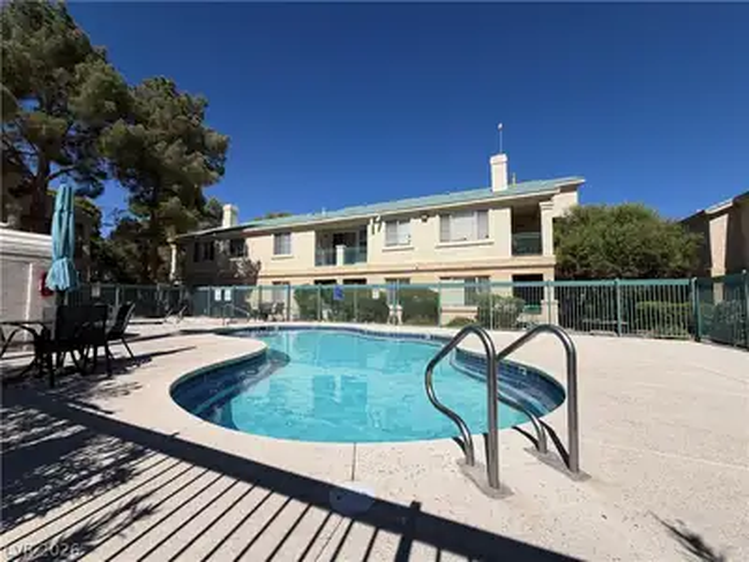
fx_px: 303
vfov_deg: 85.7
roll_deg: +0.5
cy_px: 281
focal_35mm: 14
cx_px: 374
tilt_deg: +3.4
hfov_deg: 102.1
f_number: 2.2
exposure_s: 1/1613
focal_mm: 2.22
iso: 20
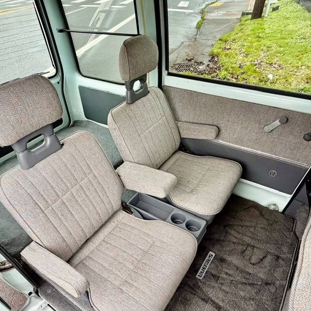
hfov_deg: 69.4
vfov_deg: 68.1
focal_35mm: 22
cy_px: 202
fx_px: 224
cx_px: 138
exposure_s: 1/121
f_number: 2.2
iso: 160
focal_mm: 2.22
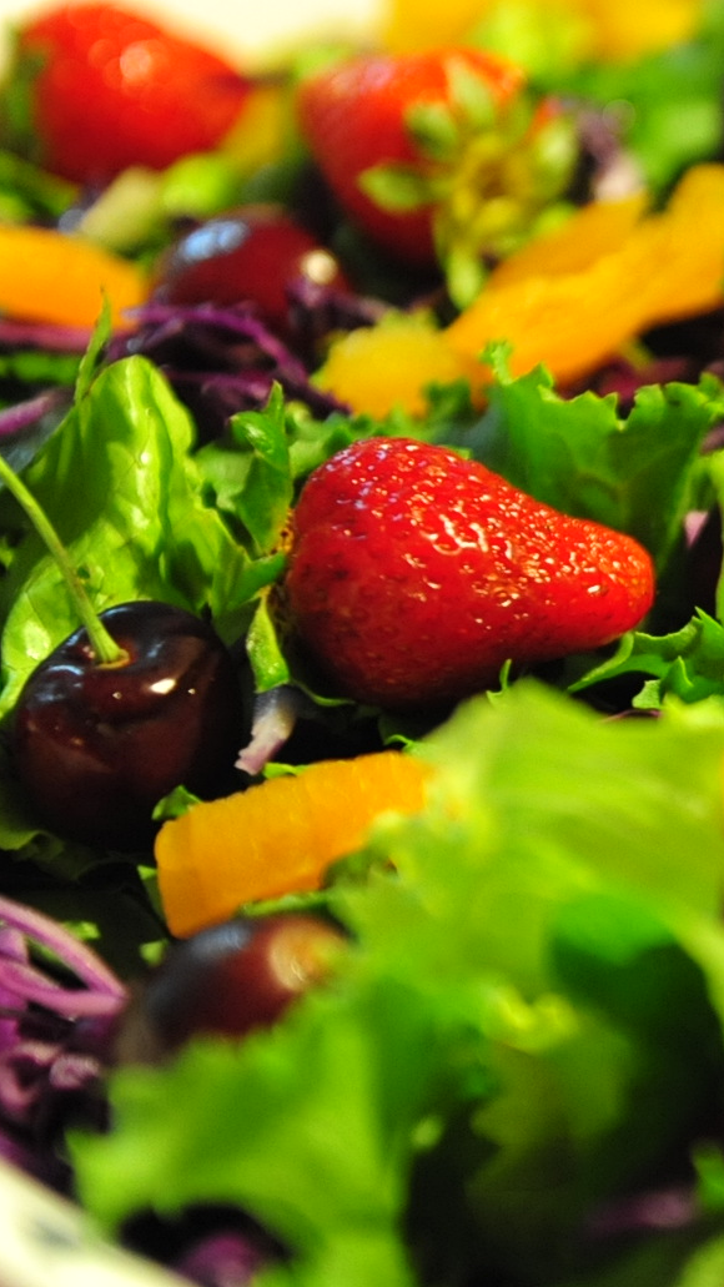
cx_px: 937
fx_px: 3686
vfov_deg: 19.8
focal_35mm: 108
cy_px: 693
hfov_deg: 11.0
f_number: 2.8
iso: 2800
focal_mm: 50
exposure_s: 1/60
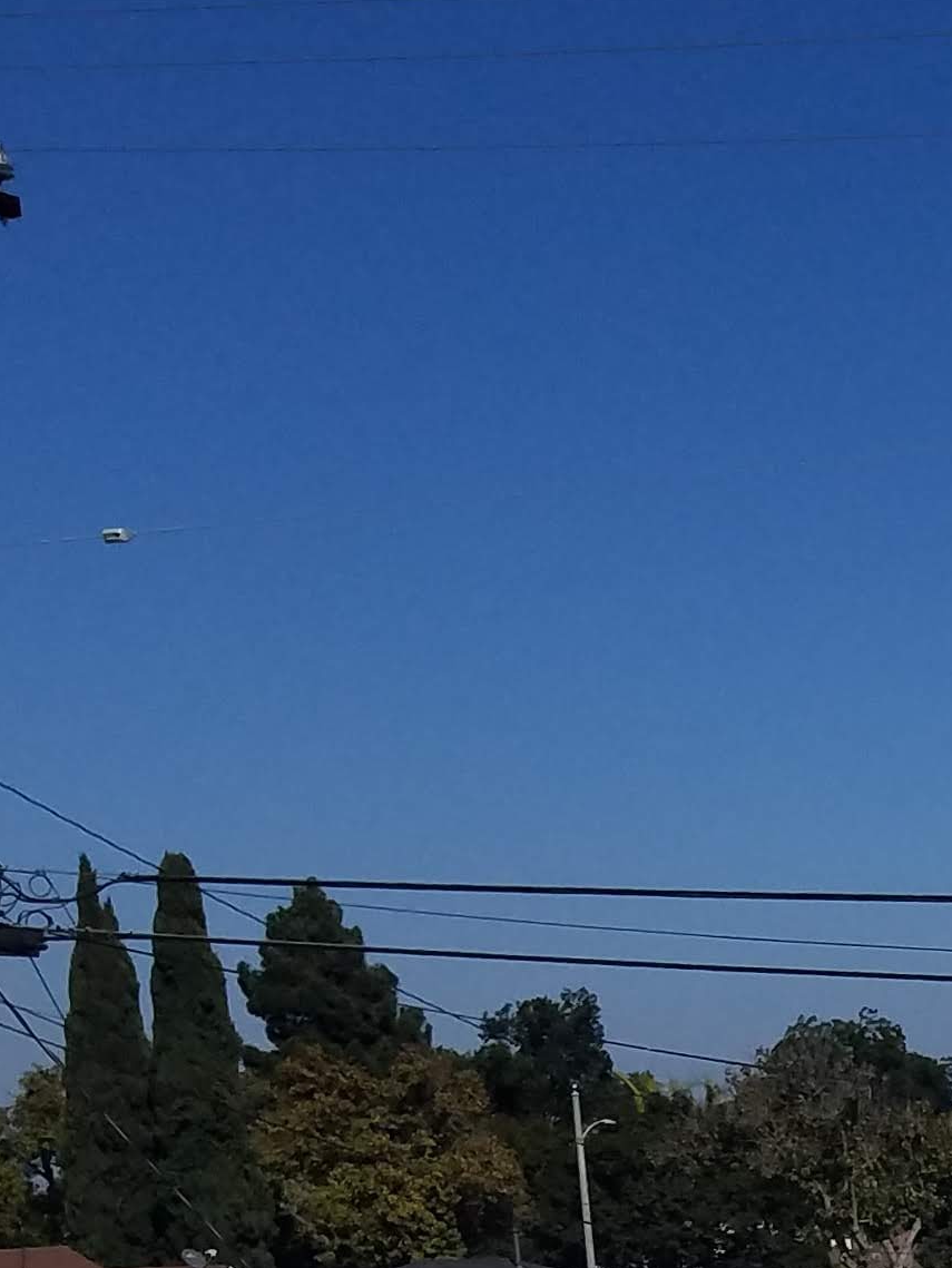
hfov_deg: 14.8
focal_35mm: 92
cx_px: 1484
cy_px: 1934
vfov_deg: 18.7
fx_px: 3372
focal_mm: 4.2
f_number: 1.7
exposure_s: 1/8192
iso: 50
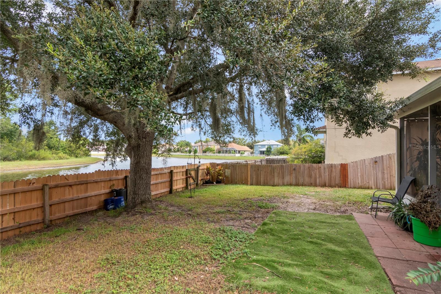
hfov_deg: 95.0
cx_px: 220
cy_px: 147
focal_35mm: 16
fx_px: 202
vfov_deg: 72.0
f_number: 10
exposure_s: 1/160
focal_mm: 11
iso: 800
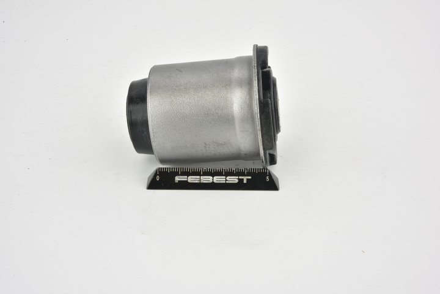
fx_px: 733
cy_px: 147
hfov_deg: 33.4
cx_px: 220
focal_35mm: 60
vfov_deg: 22.6
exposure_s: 1/2
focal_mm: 60
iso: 64
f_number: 29
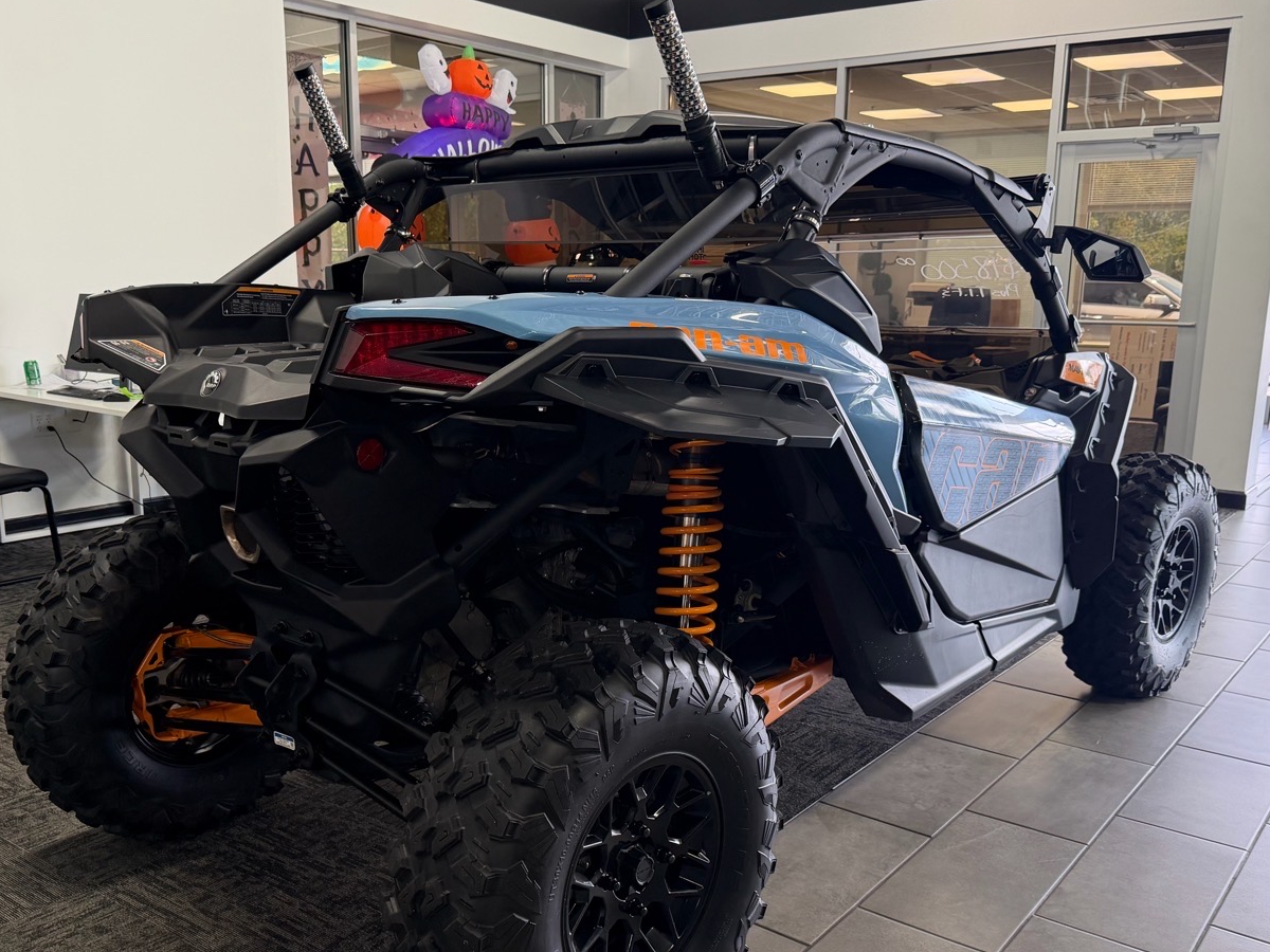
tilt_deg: -13.1
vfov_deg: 44.1
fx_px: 1174
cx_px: 602
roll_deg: -0.4
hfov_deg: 56.8
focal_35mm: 32
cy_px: 537
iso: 200
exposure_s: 1/115
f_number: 1.78
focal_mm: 6.76
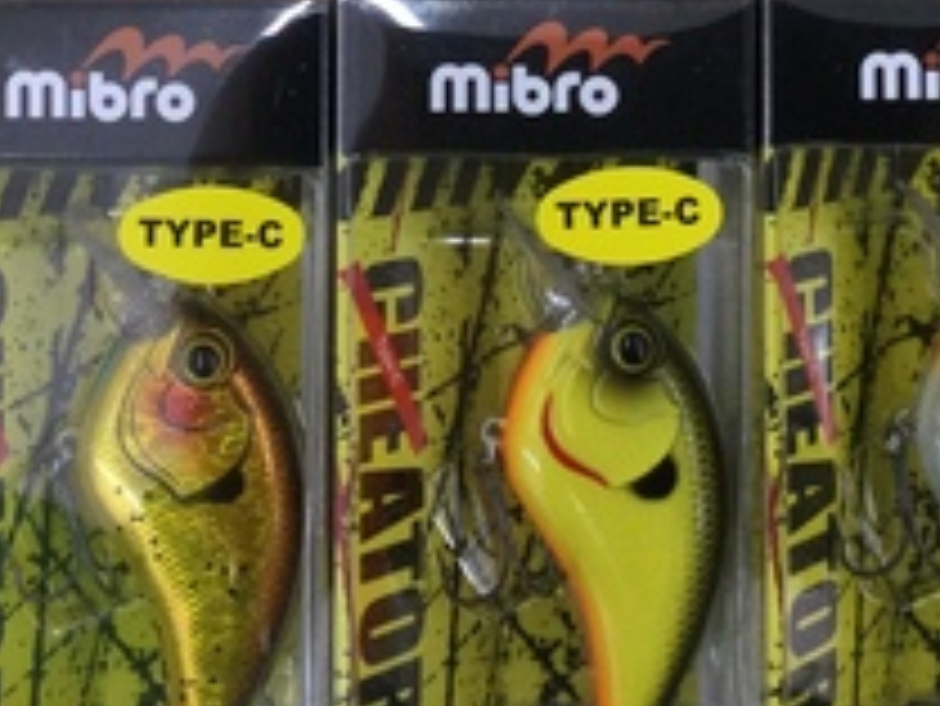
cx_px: 418
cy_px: -85
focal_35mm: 89
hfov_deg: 22.0
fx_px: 2418
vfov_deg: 16.1
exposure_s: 1/30
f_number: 2.4
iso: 32
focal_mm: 3.3
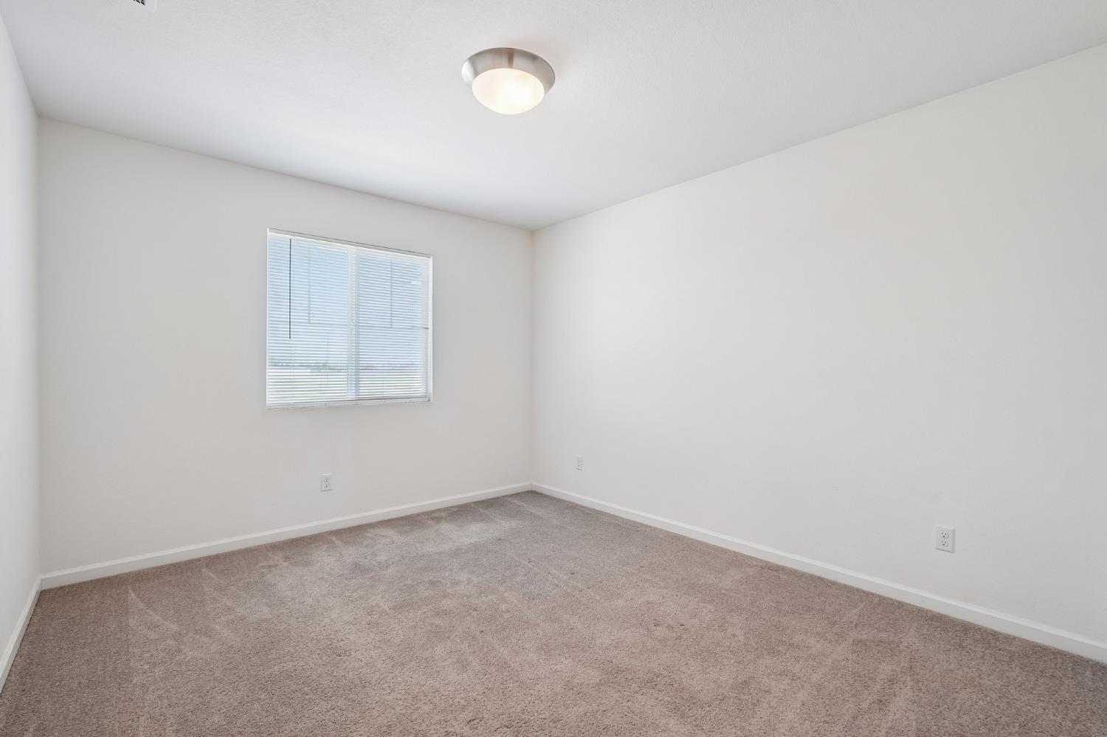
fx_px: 492
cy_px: 368
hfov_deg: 96.8
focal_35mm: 16
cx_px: 554
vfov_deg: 73.7
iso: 400
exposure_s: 1/10
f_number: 8
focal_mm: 16
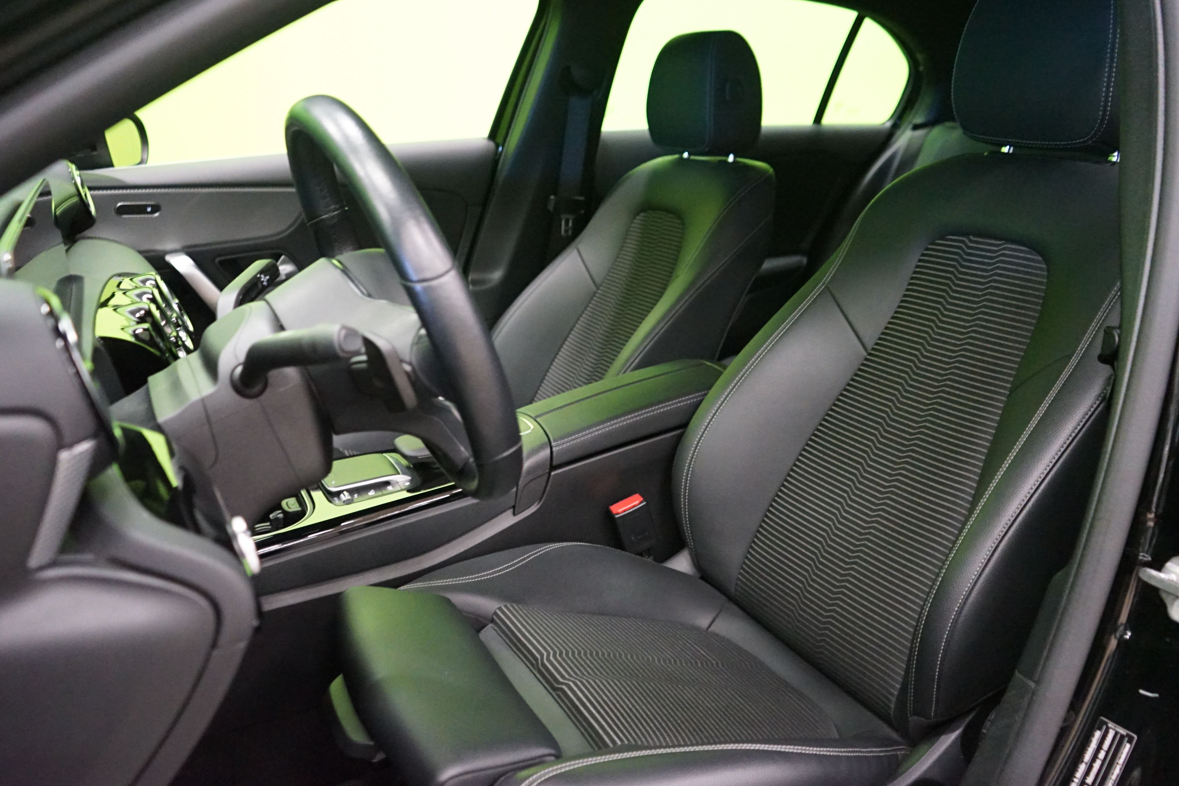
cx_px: 585
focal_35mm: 30
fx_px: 982
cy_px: 379
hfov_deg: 61.9
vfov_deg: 43.6
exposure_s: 1/25
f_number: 3.5
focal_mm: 28
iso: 6400
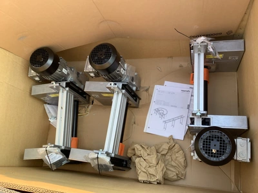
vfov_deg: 45.4
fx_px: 231
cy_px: 96
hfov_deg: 58.4
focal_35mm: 31
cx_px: 129
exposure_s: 1/100
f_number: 2.4
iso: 50
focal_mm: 3.3
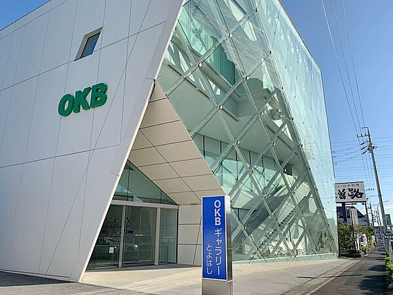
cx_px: 196
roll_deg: -0.7
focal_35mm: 26
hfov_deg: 67.3
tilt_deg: +16.4
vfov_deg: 53.1
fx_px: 295
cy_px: 148
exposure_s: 1/2160
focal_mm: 4.25
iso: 25
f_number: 1.8
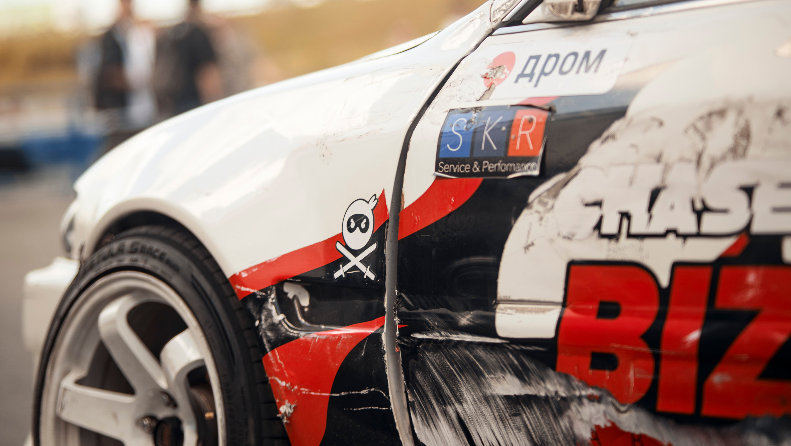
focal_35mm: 89
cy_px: 223
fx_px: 1868
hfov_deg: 23.9
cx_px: 396
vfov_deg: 13.6
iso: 100
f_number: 1.8
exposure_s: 1/200
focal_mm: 85
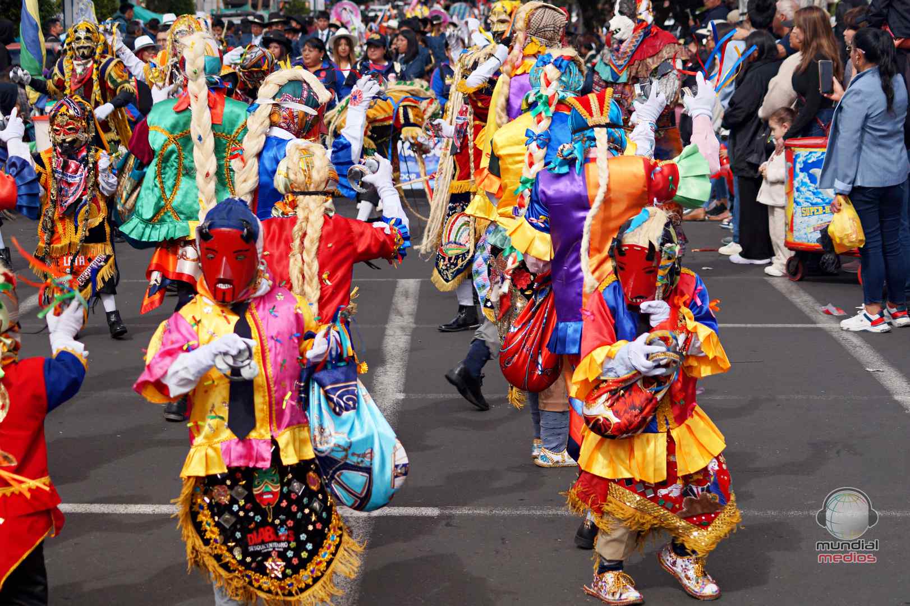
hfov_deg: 24.6
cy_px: 303
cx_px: 455
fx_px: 2084
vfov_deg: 16.5
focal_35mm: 82
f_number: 5.6
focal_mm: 55
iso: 100
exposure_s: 1/250
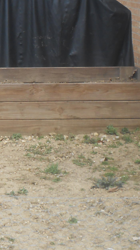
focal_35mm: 115
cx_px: -58
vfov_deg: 18.4
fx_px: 760
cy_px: 31
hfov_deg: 10.2
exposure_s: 1/250
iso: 80
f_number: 4.5
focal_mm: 7.8
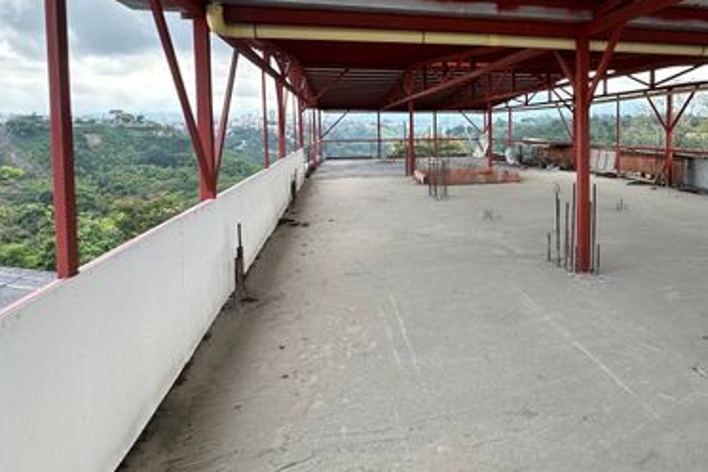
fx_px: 512
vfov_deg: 48.8
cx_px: 500
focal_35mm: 26
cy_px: 157
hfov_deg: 66.5
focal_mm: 2.22
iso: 40
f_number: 2.2
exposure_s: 1/179
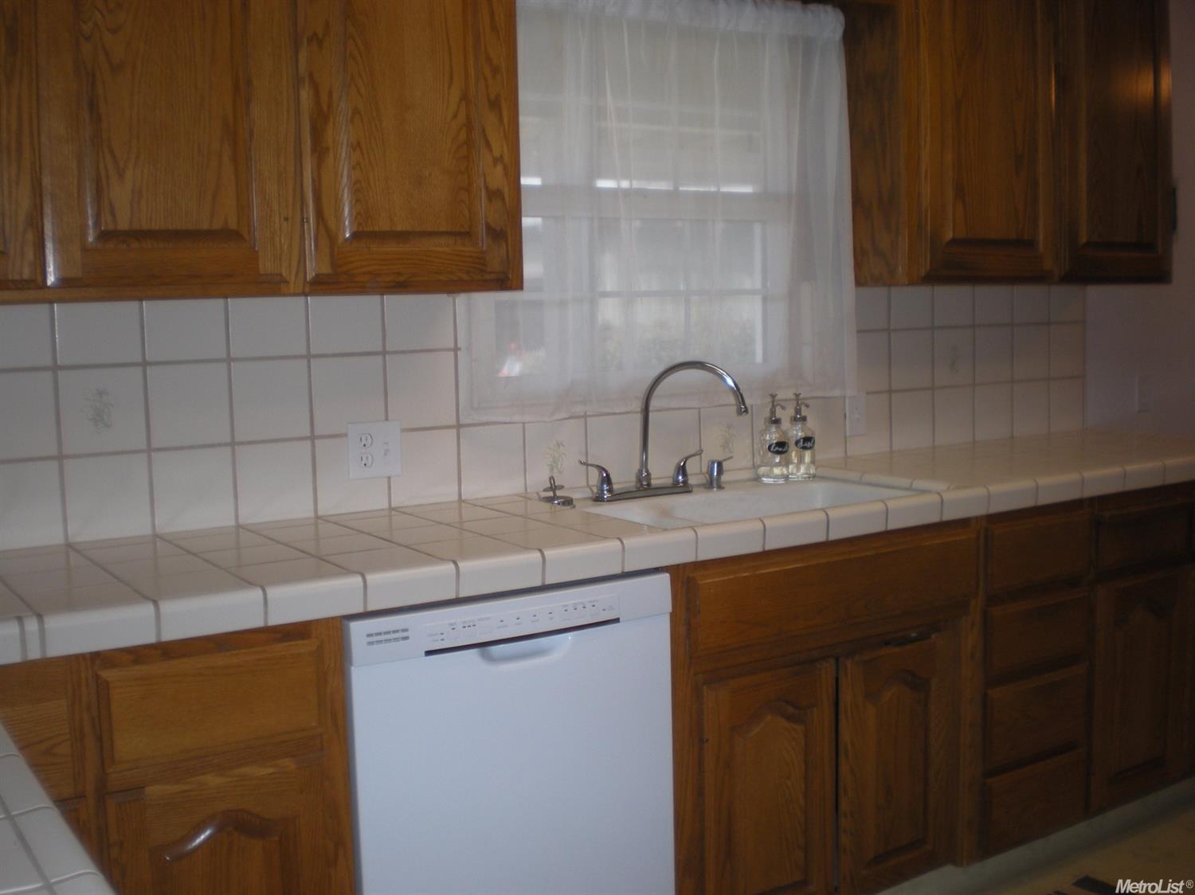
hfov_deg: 49.0
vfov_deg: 37.7
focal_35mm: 38
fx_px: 1311
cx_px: 598
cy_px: 448
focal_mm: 6.3
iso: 64
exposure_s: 1/40.4
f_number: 3.1
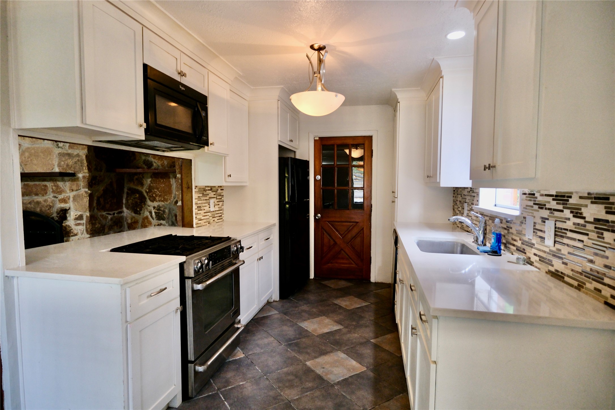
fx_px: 342
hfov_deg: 84.0
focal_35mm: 20
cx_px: 308
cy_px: 205
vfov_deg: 61.9
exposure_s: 1/100
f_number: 3.5
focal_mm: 13
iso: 1250
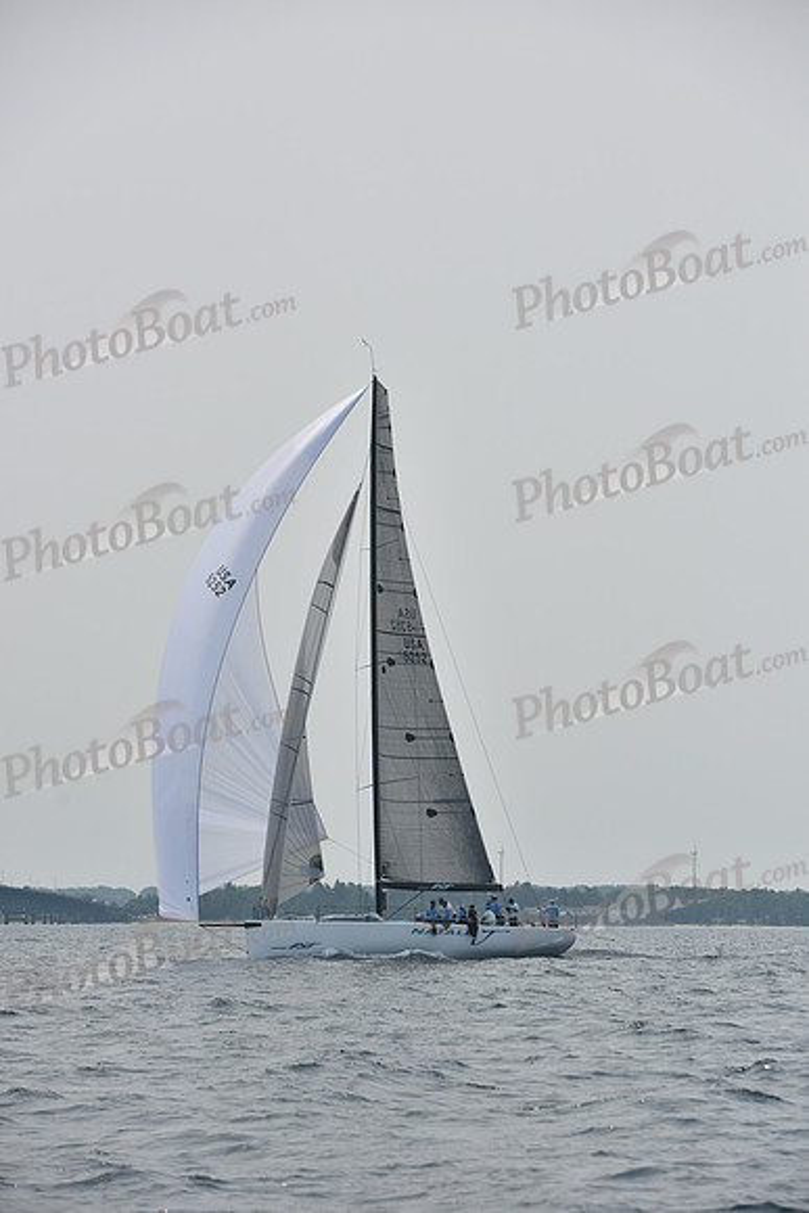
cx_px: 404
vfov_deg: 16.8
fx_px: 4110
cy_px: 606
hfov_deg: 11.2
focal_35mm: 122
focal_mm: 122
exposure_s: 1/3200
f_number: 5.6
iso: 250
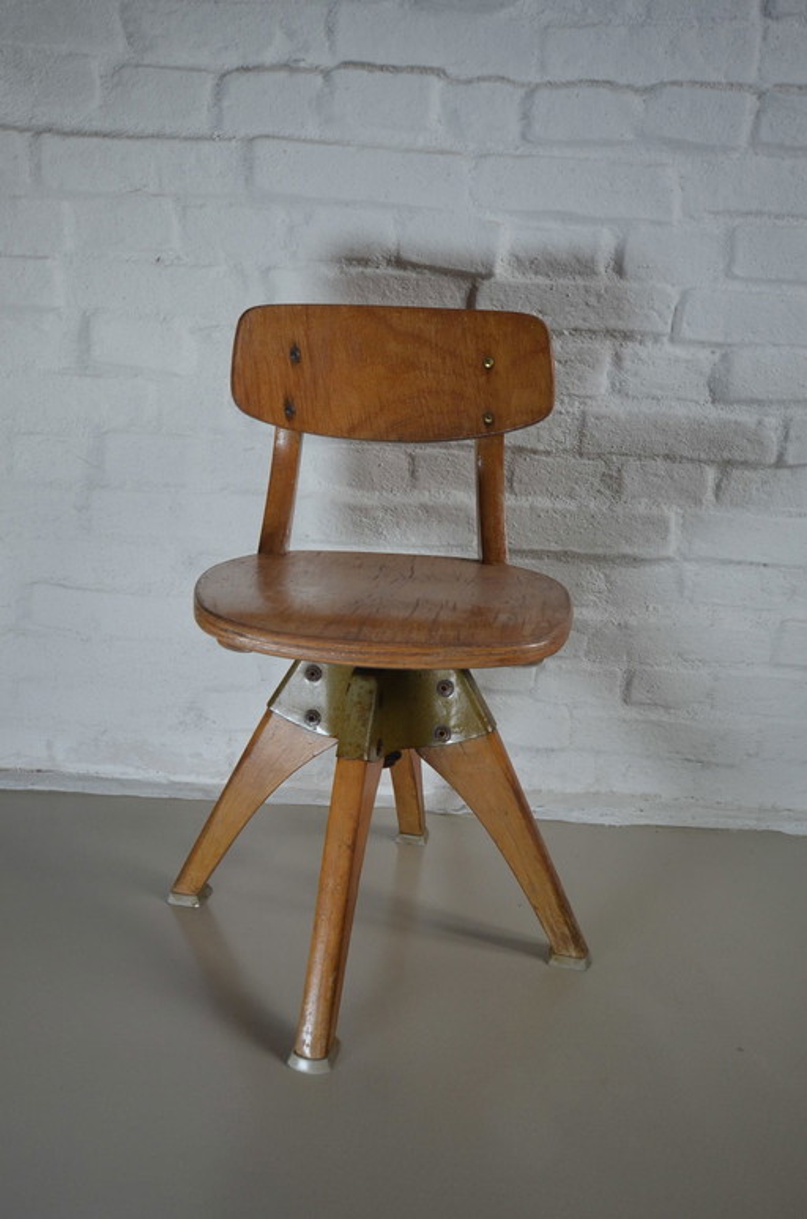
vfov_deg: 62.0
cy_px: 610
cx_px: 404
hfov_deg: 43.4
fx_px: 1013
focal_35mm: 30
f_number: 5.6
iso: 560
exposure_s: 1/60
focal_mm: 20
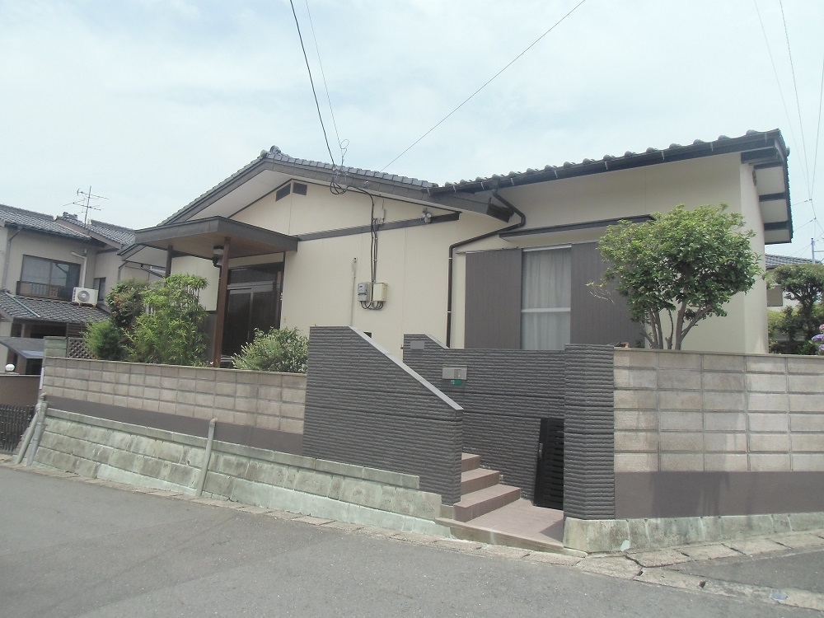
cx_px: 412
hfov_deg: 71.6
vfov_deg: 56.8
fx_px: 571
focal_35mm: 24
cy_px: 309
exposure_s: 1/800
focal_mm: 4.24
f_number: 3
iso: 64
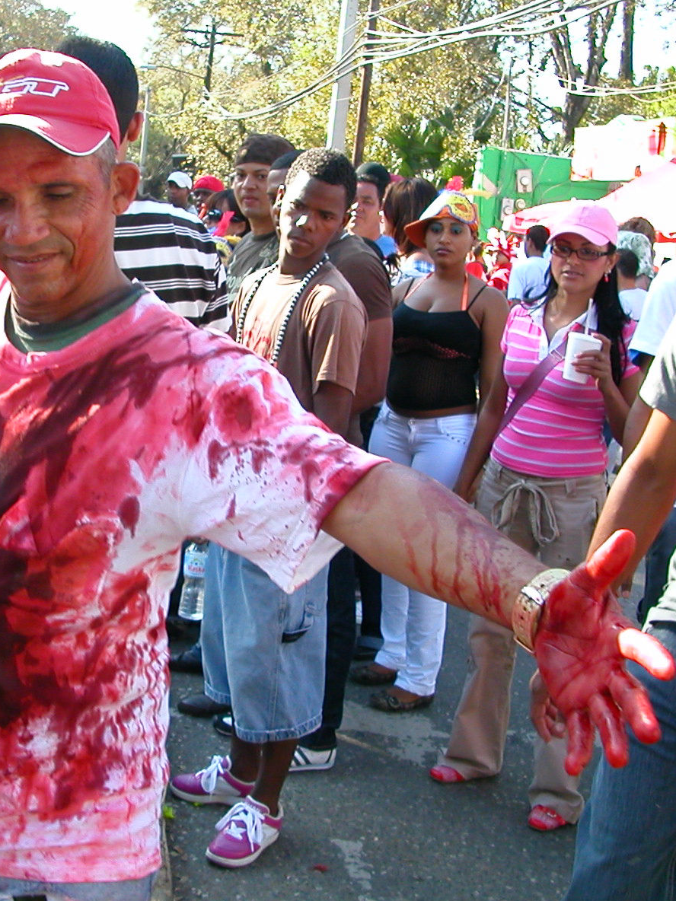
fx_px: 1302
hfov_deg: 29.0
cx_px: 239
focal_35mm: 50
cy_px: 455
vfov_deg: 38.2
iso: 100
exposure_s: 1/188
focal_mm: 5.6
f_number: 2.7
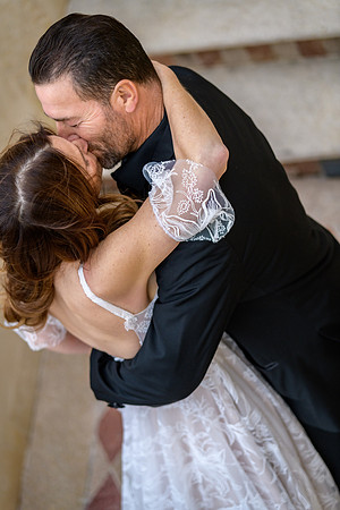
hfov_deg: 13.7
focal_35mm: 100
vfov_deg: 20.4
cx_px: 170
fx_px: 1417
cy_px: 255
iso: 400
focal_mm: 100
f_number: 2.8
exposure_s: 1/2000
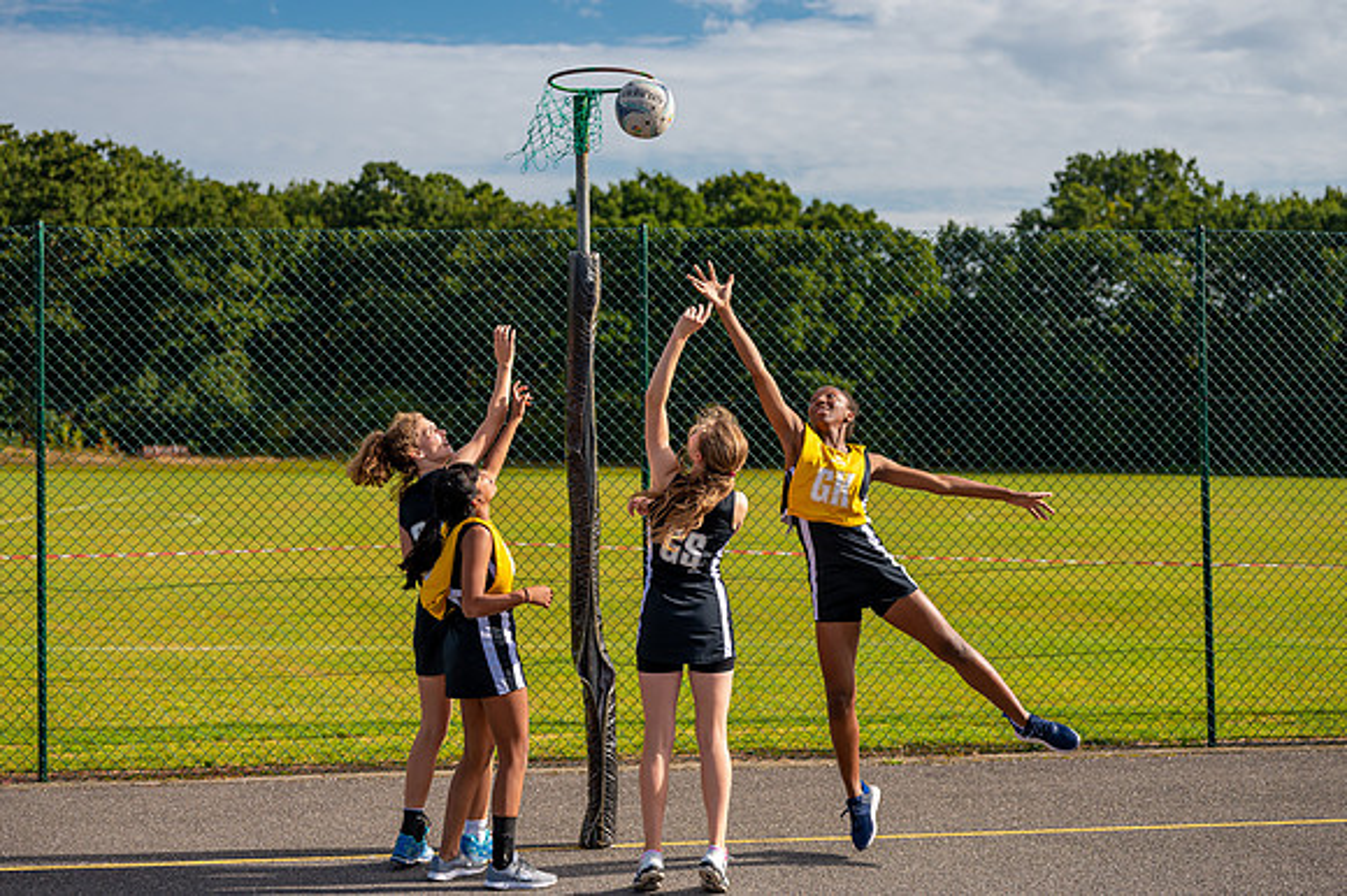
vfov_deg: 25.2
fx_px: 2001
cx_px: 674
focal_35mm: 54
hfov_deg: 37.2
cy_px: 417
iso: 140
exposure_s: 1/2500
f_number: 2.8
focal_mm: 50
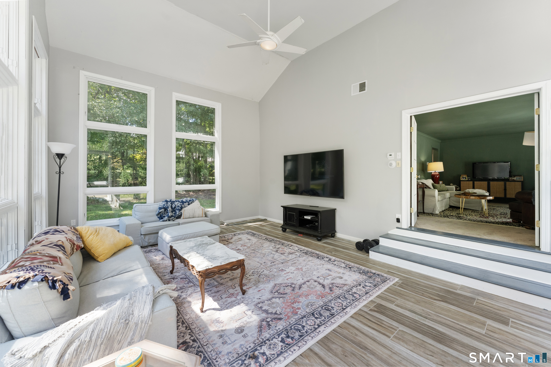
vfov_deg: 81.2
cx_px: 276
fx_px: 214
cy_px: 184
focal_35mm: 14
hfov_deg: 104.3
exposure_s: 1/60
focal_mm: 14
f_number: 8
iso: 800
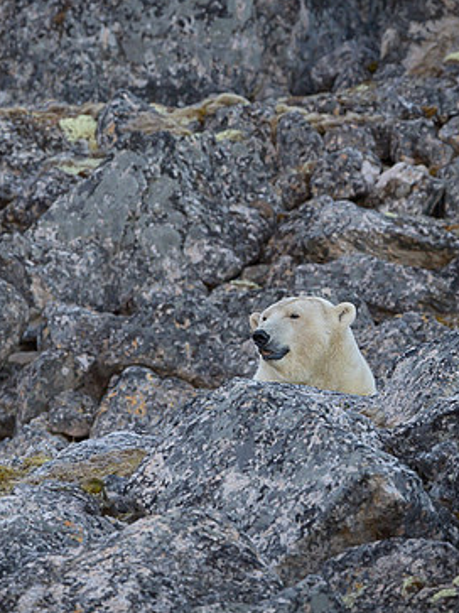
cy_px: 227
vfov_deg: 2.2
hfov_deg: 1.6
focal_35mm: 921
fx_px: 16293
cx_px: 243
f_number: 5.6
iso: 2000
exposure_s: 1/1600
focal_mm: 500
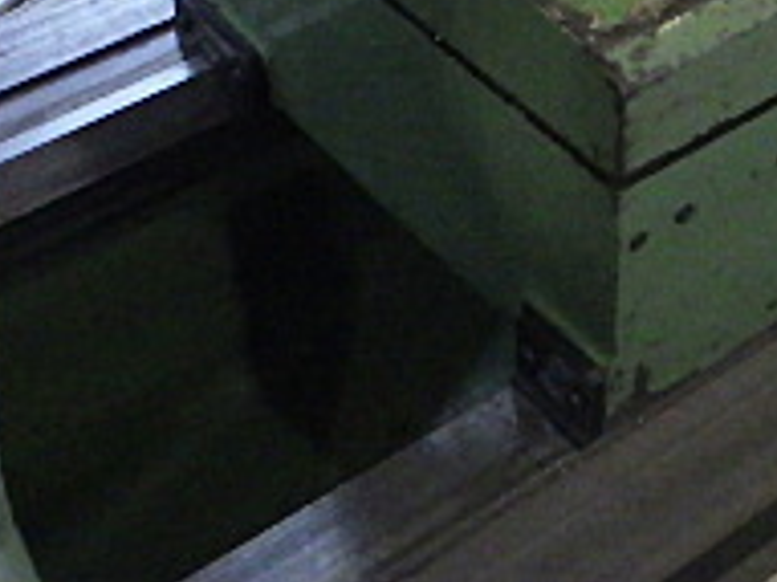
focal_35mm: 94
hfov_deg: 20.7
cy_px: -326
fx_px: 2109
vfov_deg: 14.5
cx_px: 598
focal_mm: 5
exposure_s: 1/45
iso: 500
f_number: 3.5
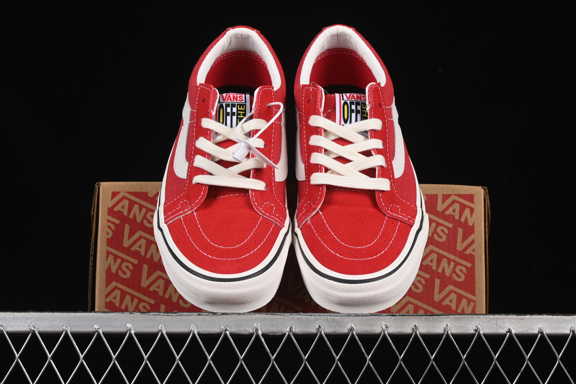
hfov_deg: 27.0
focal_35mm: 75
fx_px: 1200
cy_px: 192
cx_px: 288
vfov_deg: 18.2
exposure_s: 1/80
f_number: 8
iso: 160
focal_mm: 50
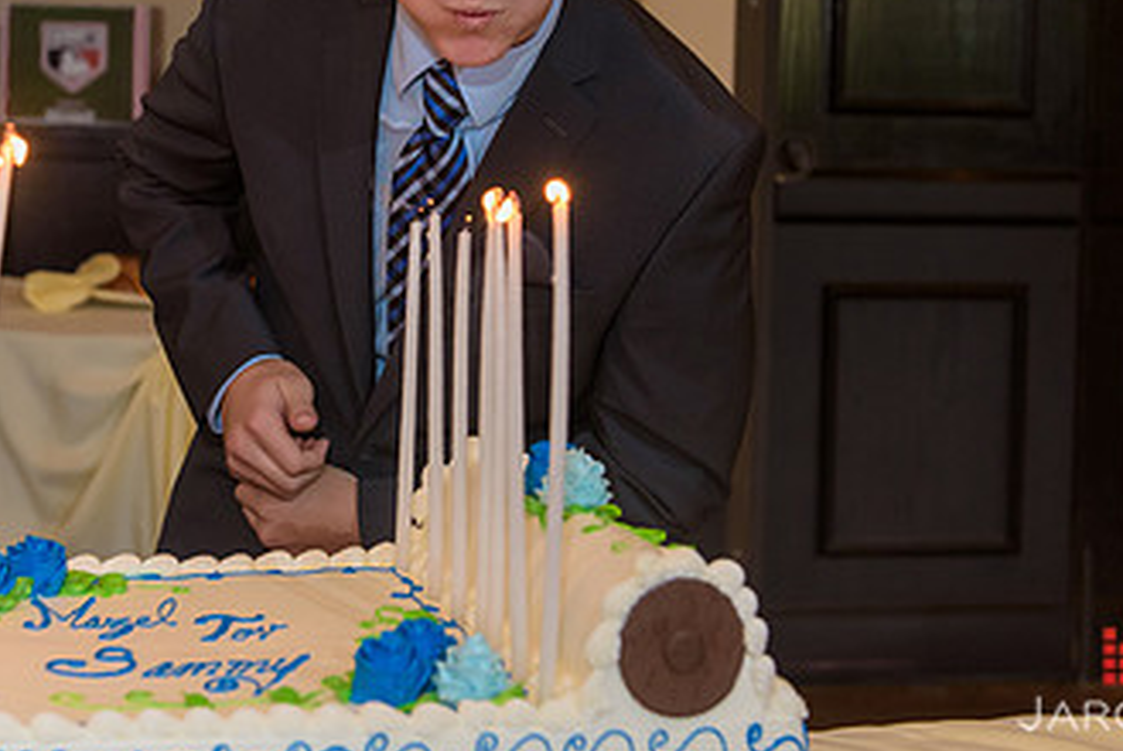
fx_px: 2310
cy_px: 145
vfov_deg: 18.3
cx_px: 355
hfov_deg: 27.1
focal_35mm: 74
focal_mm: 42
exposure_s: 1/125
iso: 1250
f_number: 3.2
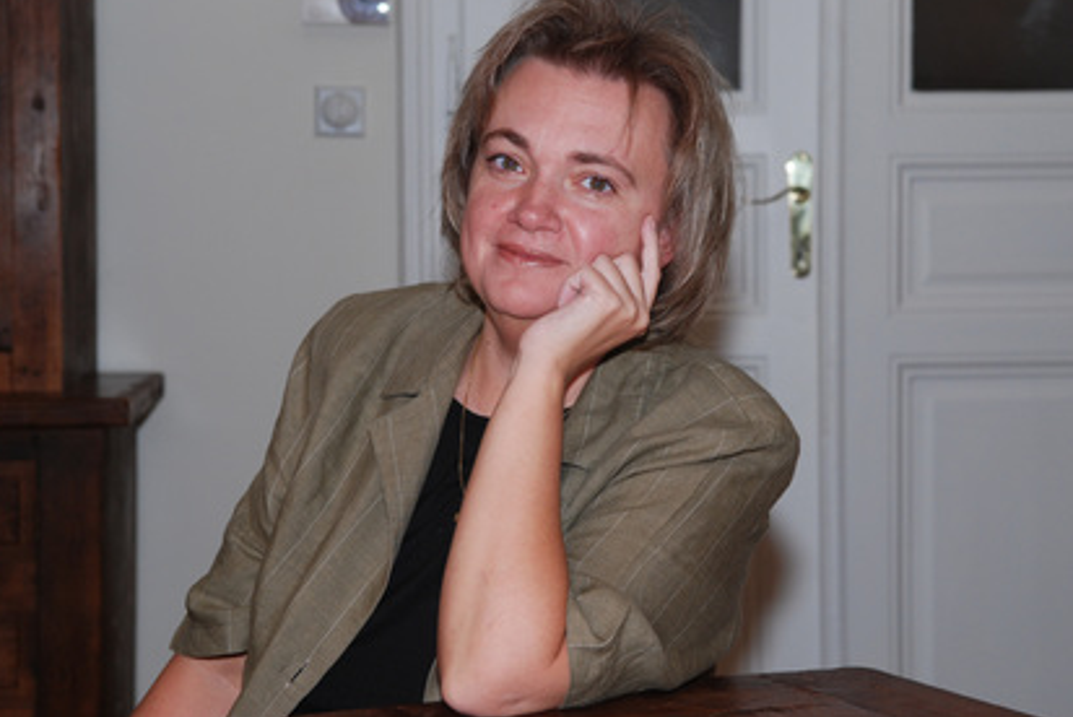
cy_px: 331
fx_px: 2194
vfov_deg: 18.6
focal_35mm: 74
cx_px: 546
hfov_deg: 27.5
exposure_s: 1/80
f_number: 5.6
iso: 400
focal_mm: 45
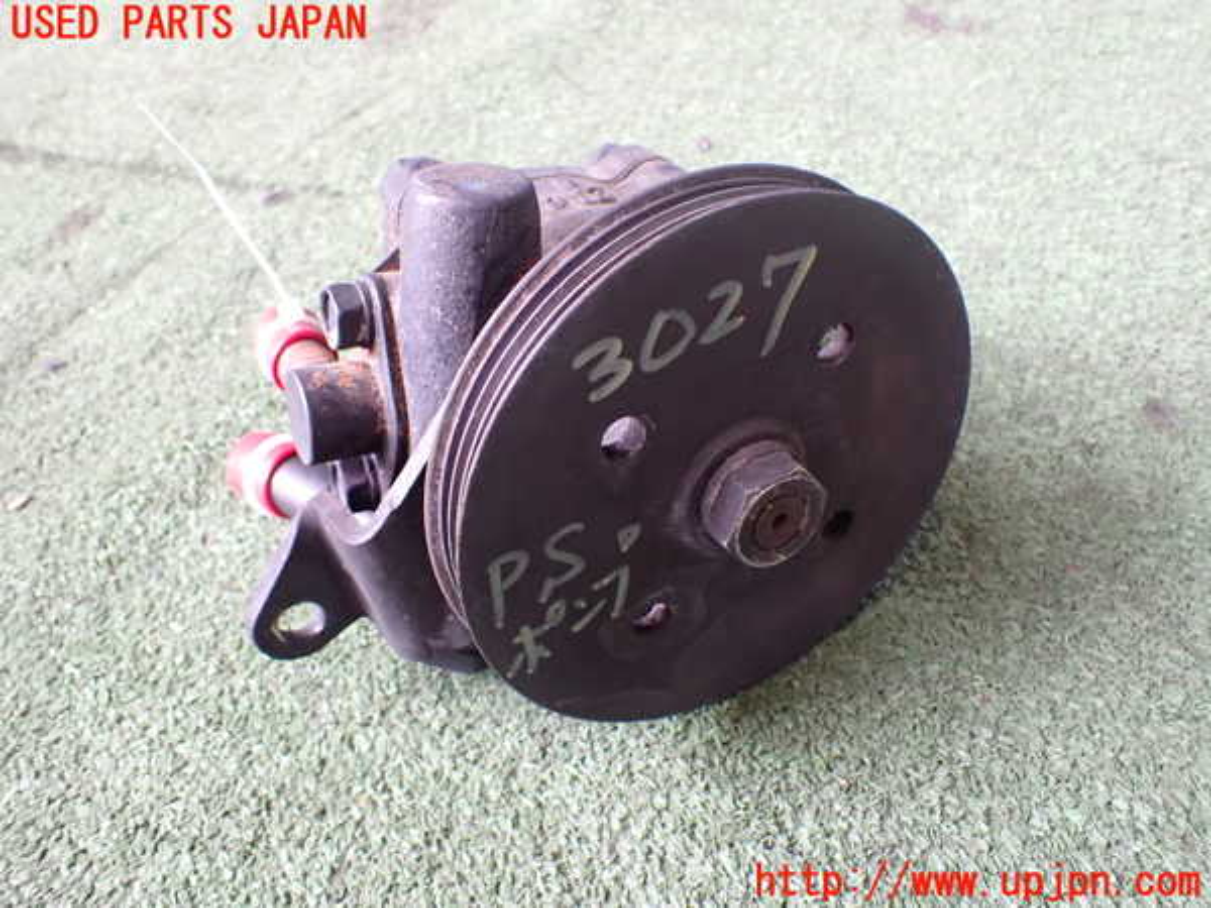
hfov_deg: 60.0
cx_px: 606
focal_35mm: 30
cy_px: 454
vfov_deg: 46.8
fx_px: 1050
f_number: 2.3
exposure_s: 1/125
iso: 640
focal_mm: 5.4
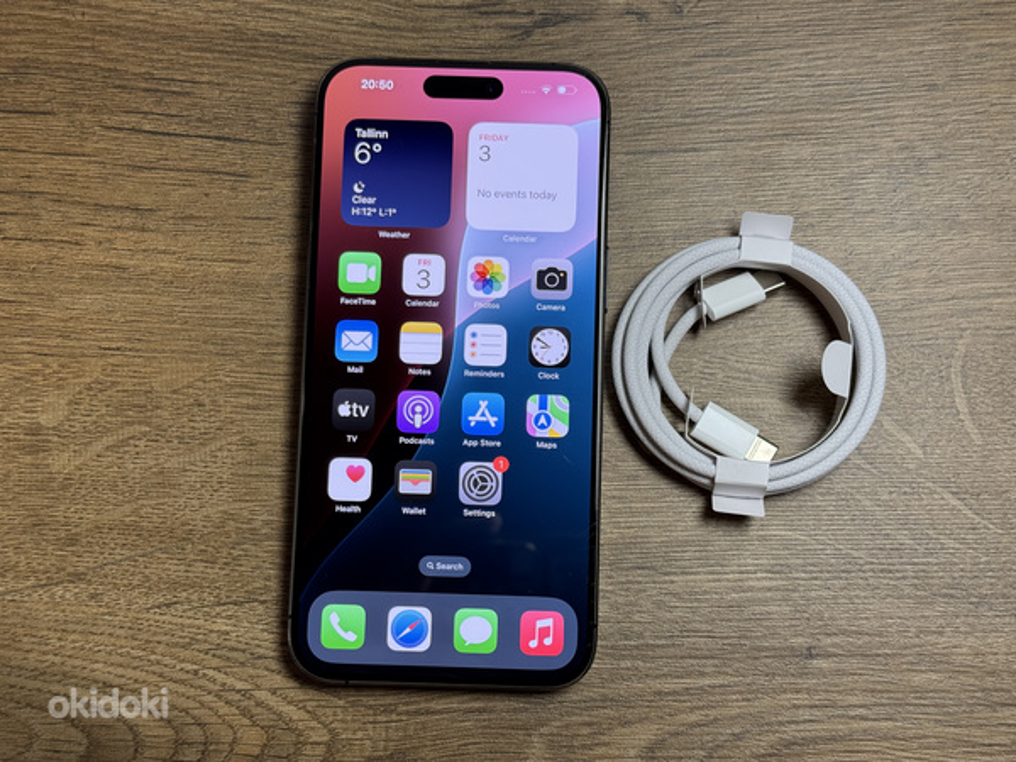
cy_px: 381
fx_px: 1409
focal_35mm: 48
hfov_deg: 39.7
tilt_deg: -81.6
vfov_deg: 30.3
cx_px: 508
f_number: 1.78
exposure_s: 1/120
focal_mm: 6.76
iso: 80
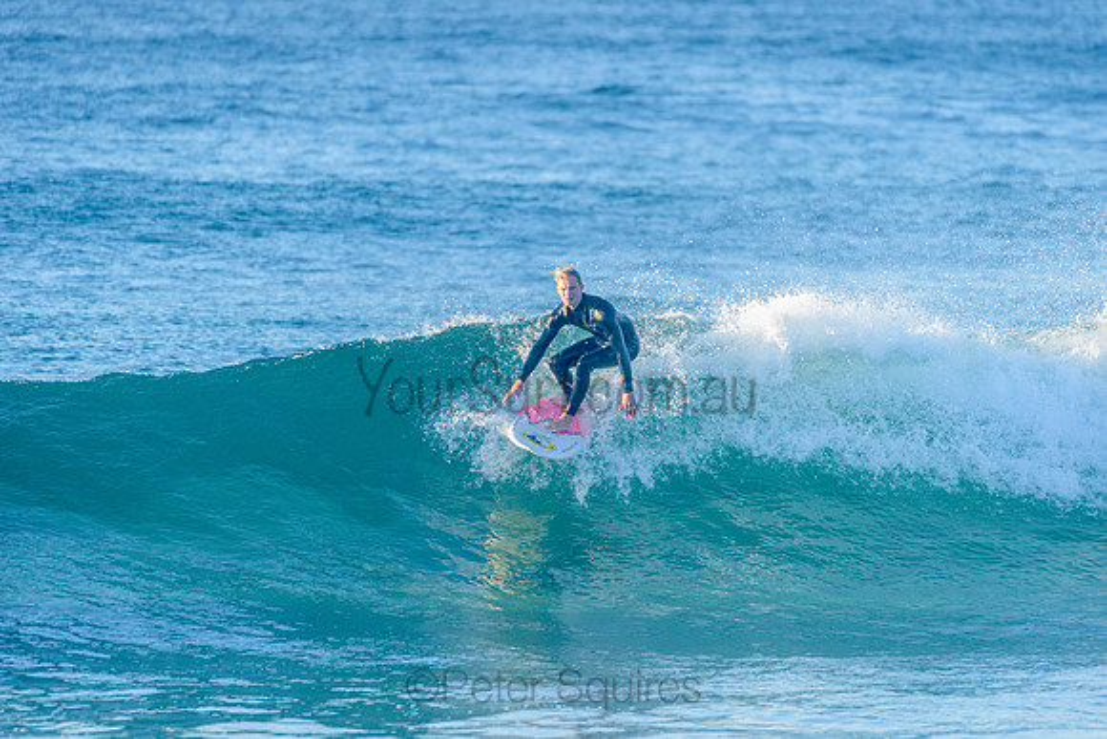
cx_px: 554
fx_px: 15378
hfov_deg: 4.1
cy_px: 370
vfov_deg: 2.8
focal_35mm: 500
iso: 720
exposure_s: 1/2000
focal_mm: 500
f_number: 5.6
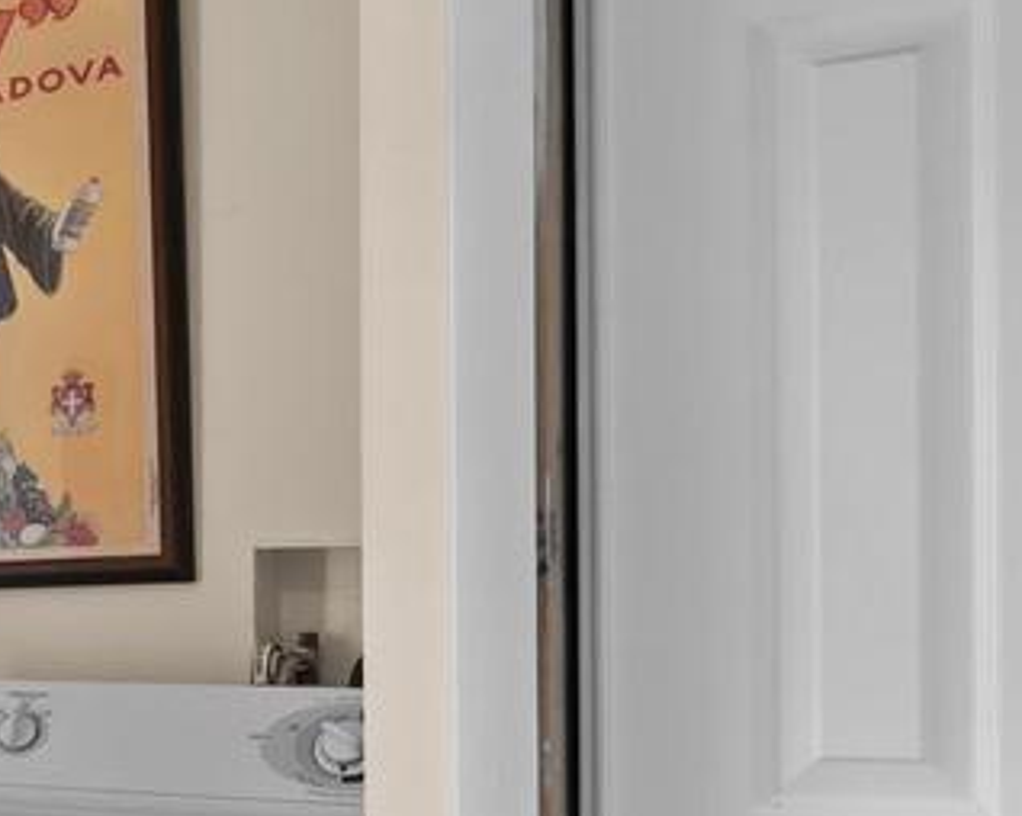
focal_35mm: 69
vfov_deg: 21.8
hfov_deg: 19.9
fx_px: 2101
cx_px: -823
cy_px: 633
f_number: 7.1
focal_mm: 10.9
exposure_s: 1/4
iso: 250
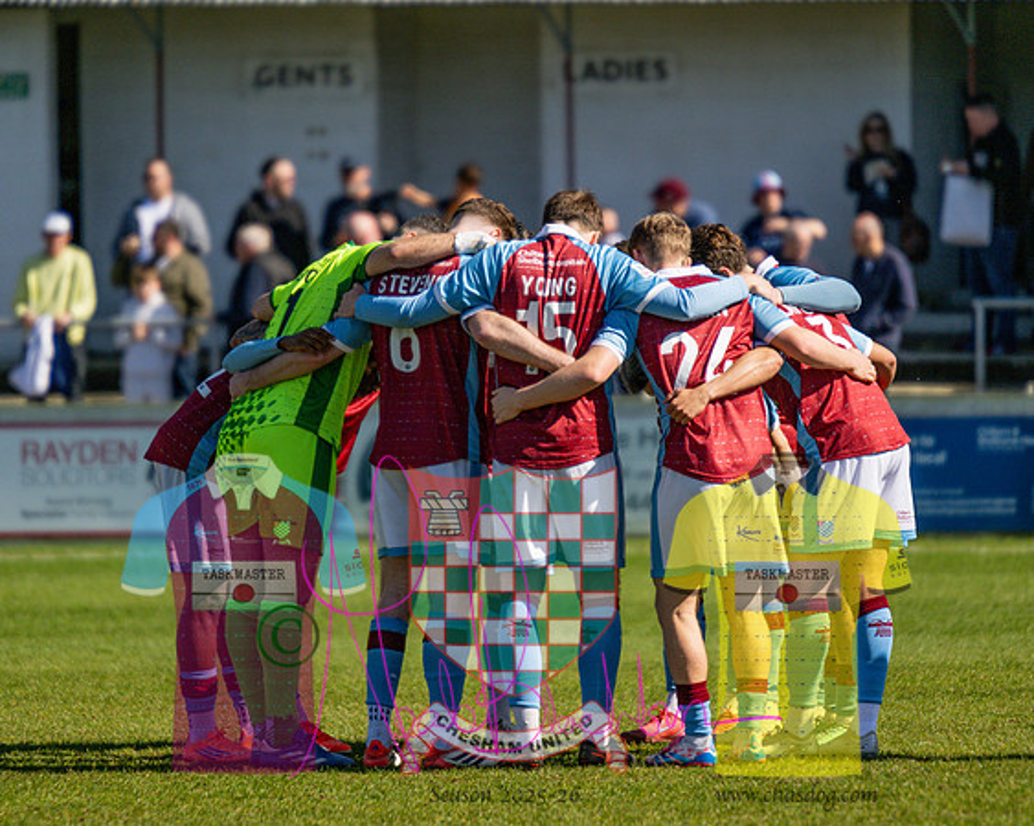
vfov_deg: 4.1
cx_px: 495
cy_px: 339
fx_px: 11479
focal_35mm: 375
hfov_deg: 5.2
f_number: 4
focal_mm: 280
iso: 400
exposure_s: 1/6400
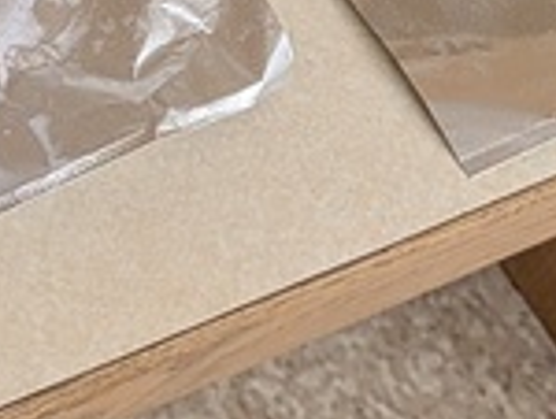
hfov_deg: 11.9
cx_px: -208
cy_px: -543
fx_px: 2574
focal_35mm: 160
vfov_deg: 8.6
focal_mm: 6.9
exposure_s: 1/120
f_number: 1.68
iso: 256
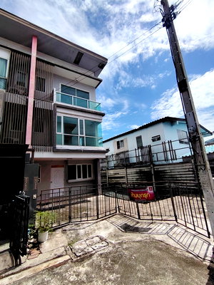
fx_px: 140
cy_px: 142
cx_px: 107
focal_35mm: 17
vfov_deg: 91.0
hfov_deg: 74.7
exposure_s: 1/3450
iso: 100
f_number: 2.2
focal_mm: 1.43
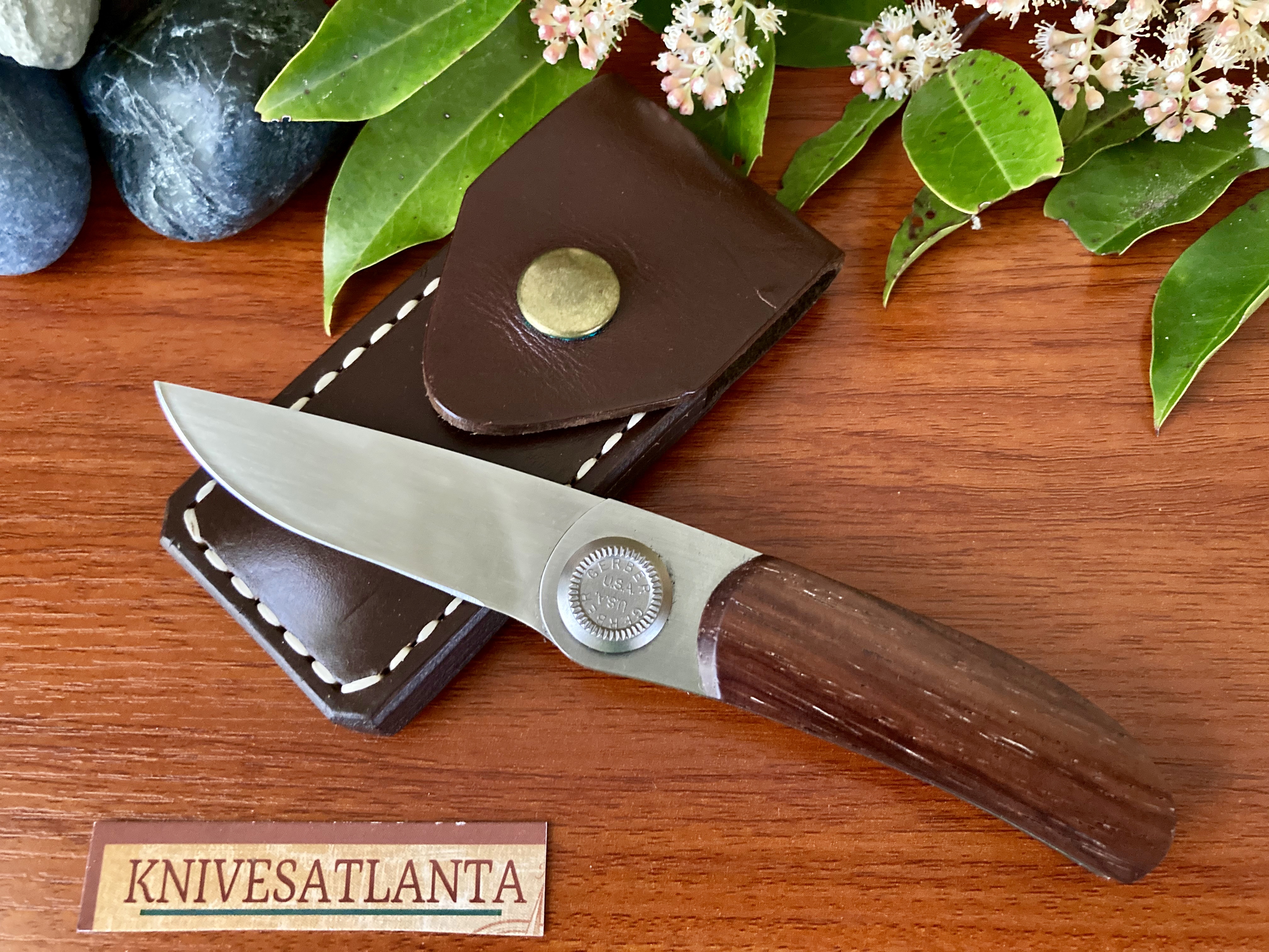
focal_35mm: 28
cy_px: 476
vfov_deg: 49.7
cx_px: 634
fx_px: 1026
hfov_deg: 63.4
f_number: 1.8
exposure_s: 1/30
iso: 640
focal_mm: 3.99
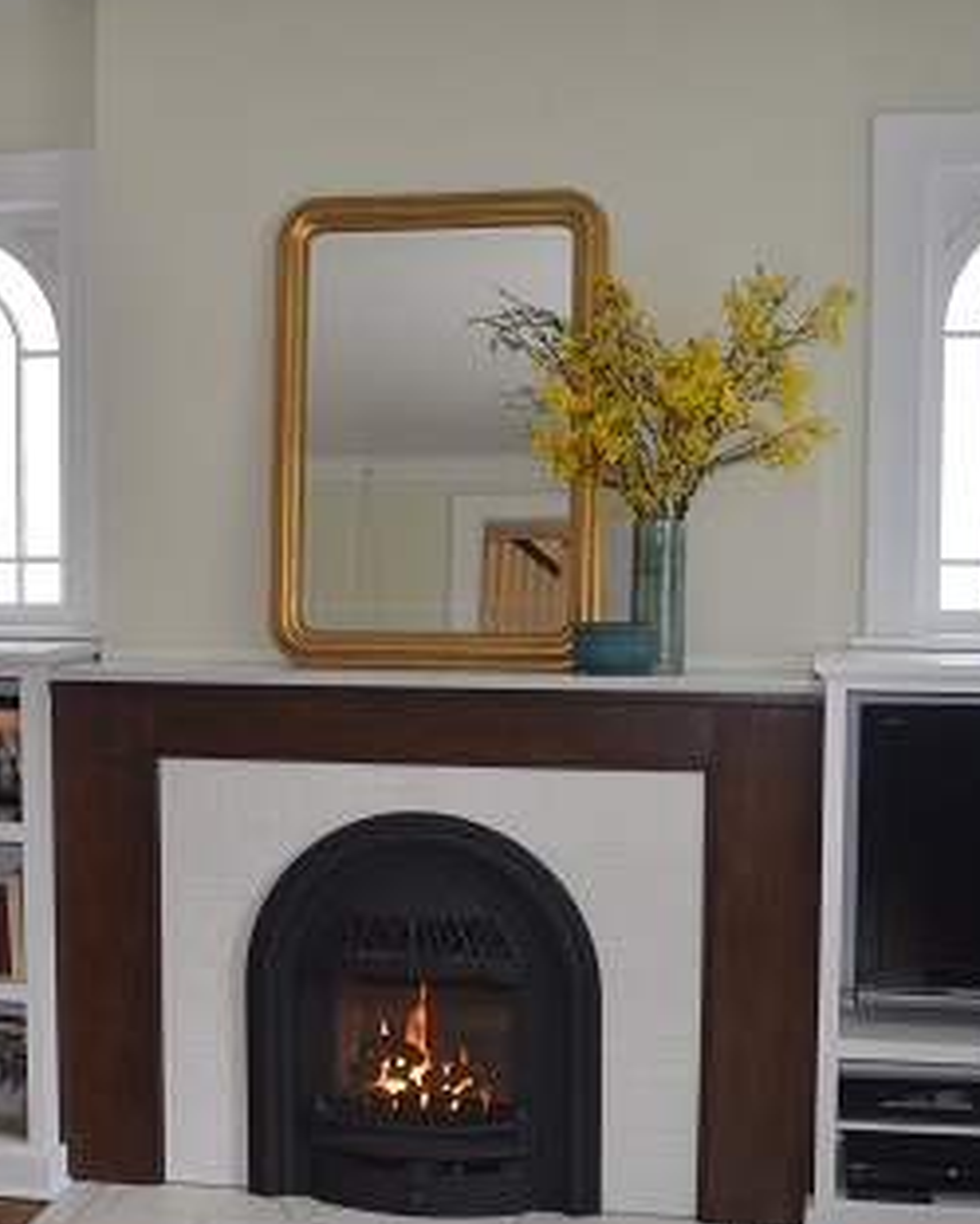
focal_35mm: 52
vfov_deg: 36.0
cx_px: 342
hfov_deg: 29.0
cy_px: 667
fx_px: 1884
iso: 560
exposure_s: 1/60
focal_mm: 18
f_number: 3.5
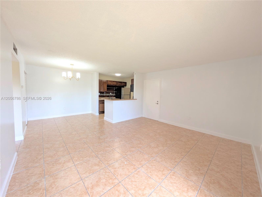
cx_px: 131
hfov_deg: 110.5
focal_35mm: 12
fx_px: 91
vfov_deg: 94.6
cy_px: 98
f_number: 1.7
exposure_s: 1/60
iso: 75
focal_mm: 2.02
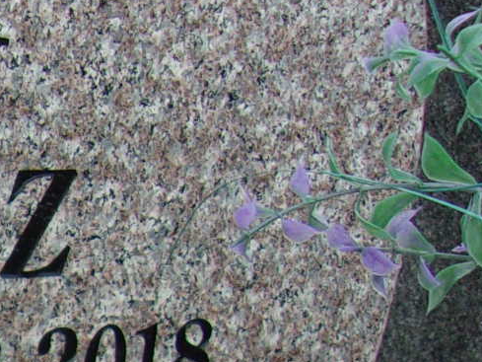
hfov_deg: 14.9
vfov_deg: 12.8
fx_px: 1574
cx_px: -413
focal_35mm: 113
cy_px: 445
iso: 80
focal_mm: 4.9
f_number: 3
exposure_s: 1/170
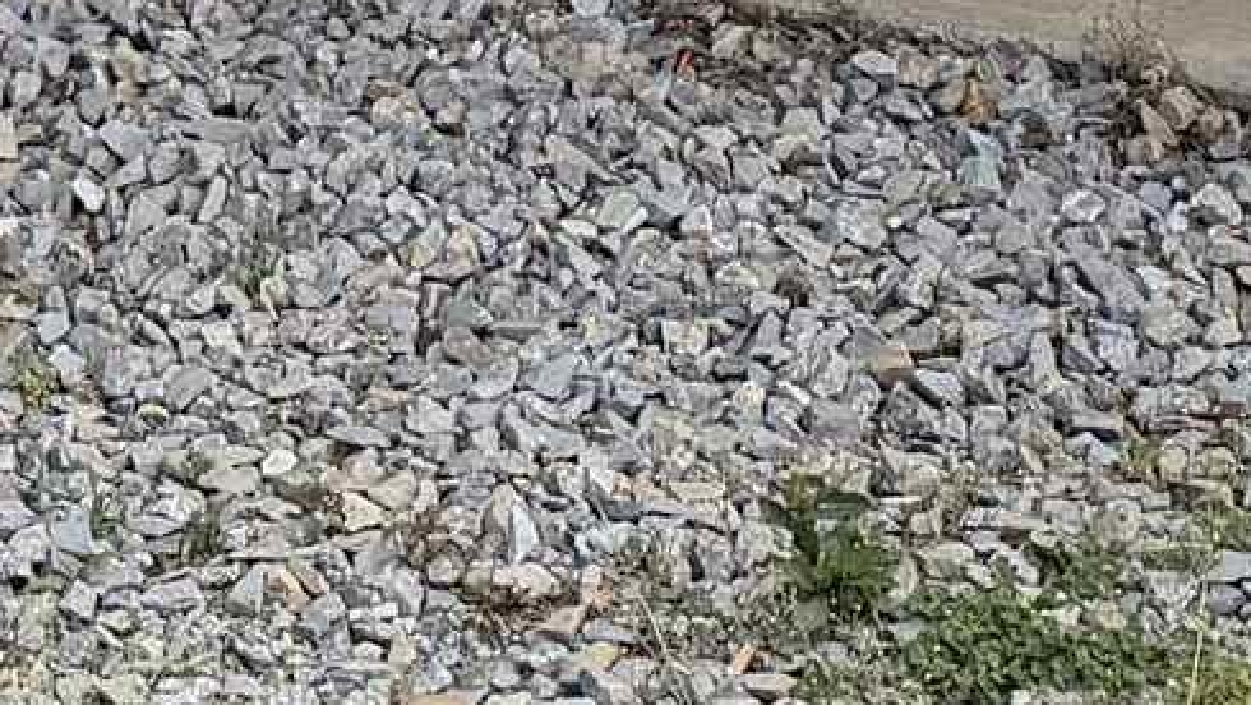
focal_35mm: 164
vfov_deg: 6.4
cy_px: -1860
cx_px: 286
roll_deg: +4.3
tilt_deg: -3.5
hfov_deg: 13.1
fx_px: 5442
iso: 100
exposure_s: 1/2703
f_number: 1.78
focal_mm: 6.76
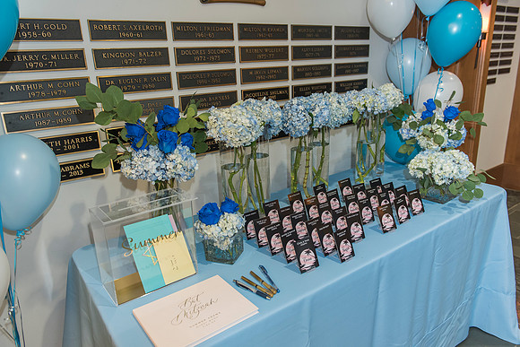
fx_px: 376
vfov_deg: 49.6
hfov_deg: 69.4
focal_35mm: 26
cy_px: 174
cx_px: 260
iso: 1250
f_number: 3.5
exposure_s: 1/100
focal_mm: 26
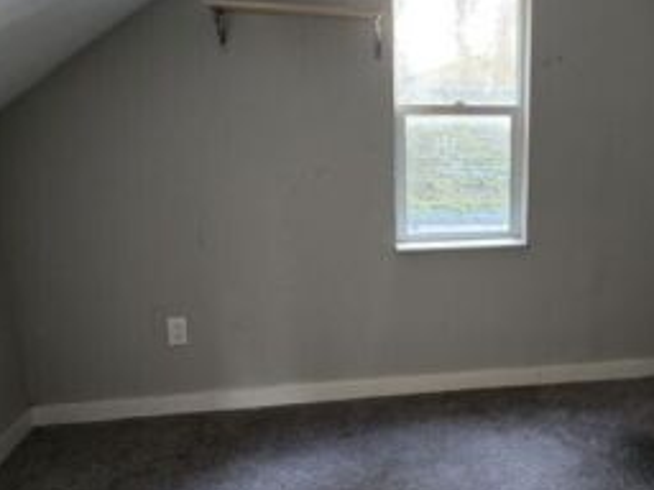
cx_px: 480
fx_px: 680
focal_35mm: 36
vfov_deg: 39.6
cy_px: 235
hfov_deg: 49.6
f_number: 1.8
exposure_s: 1/60
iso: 500
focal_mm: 5.4
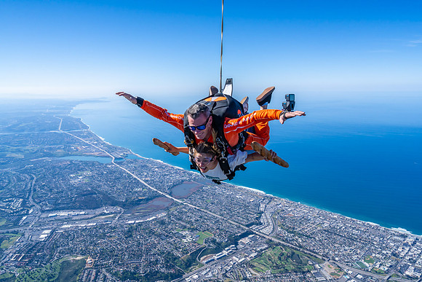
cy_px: 141
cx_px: 211
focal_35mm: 26
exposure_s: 1/1600
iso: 800
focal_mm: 26
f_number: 11
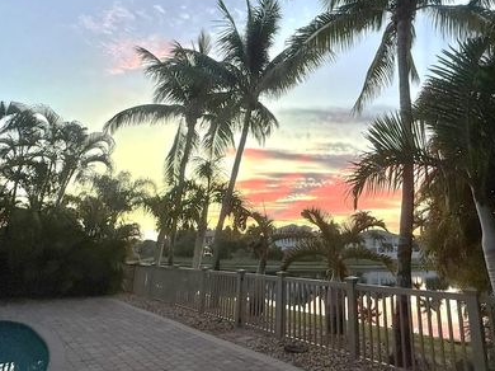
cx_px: 296
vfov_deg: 58.7
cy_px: 169
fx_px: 329
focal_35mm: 23
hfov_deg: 73.2
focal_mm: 2.22
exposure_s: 1/99
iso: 250
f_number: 2.2
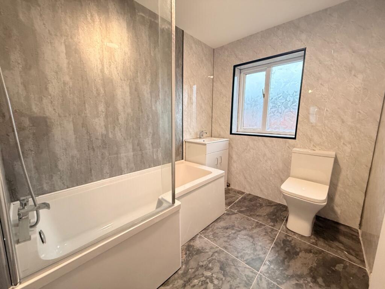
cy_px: 144
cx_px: 192
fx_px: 156
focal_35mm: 14
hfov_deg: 102.1
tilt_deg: -8.6
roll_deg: -0.8
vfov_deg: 85.7
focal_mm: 2.22
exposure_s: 1/100
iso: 500
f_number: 2.2
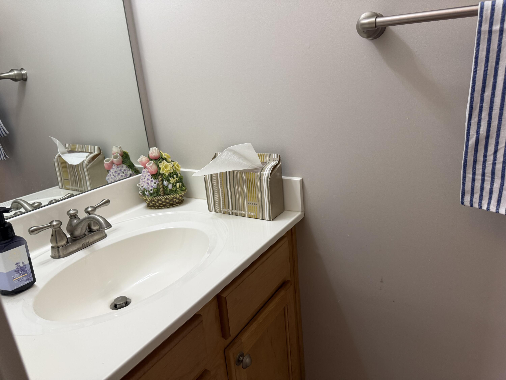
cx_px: 253
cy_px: 190
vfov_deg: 56.8
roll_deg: +5.0
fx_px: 351
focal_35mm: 24
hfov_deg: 71.6
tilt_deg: -18.1
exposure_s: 1/60
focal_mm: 6.76
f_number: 1.78
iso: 200
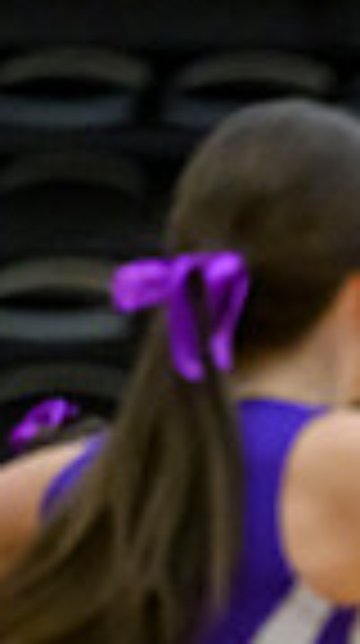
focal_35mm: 964
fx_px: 16427
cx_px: 999
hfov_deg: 1.3
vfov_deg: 2.2
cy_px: 744
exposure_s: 1/1000
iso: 6400
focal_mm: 200
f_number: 3.5
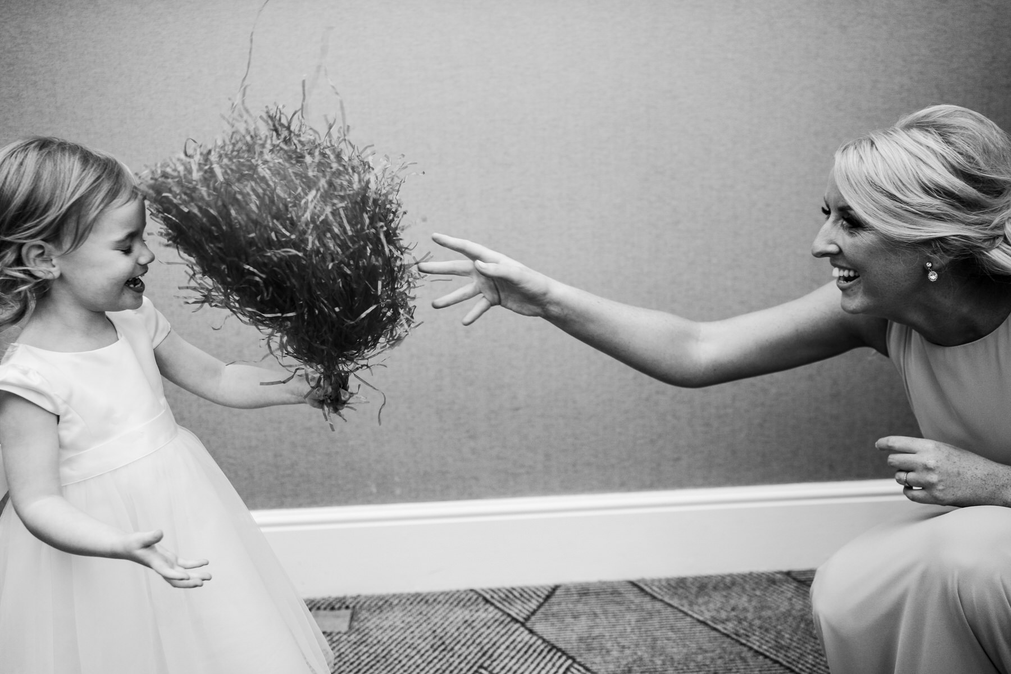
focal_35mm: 35
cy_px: 337
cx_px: 506
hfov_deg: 54.4
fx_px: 983
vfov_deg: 37.9
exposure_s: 1/500
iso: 500
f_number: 3.2
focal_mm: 35
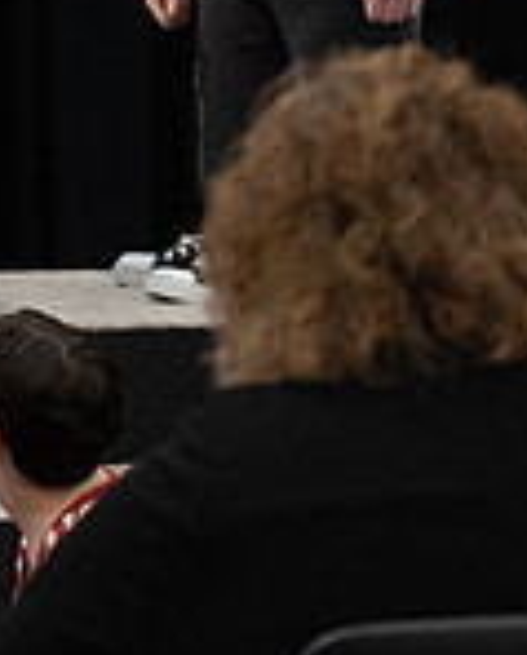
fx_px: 6919
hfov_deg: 4.3
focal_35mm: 356
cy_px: -168
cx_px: -709
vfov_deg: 5.4
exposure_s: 1/160
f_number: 4.8
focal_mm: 97
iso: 5000
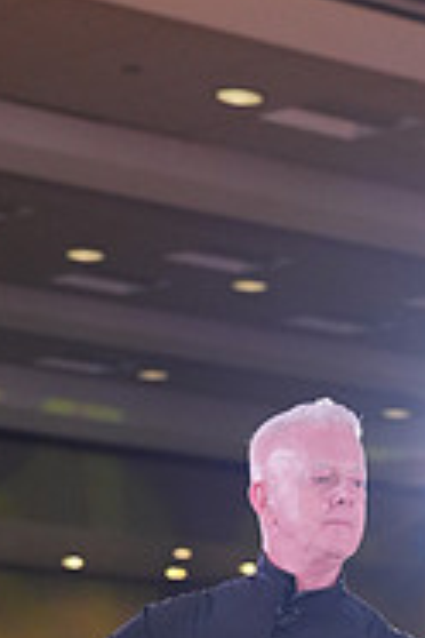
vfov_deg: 11.1
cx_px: 423
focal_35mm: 178
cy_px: 933
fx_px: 3152
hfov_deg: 7.7
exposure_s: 1/400
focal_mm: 57
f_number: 4
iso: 1600
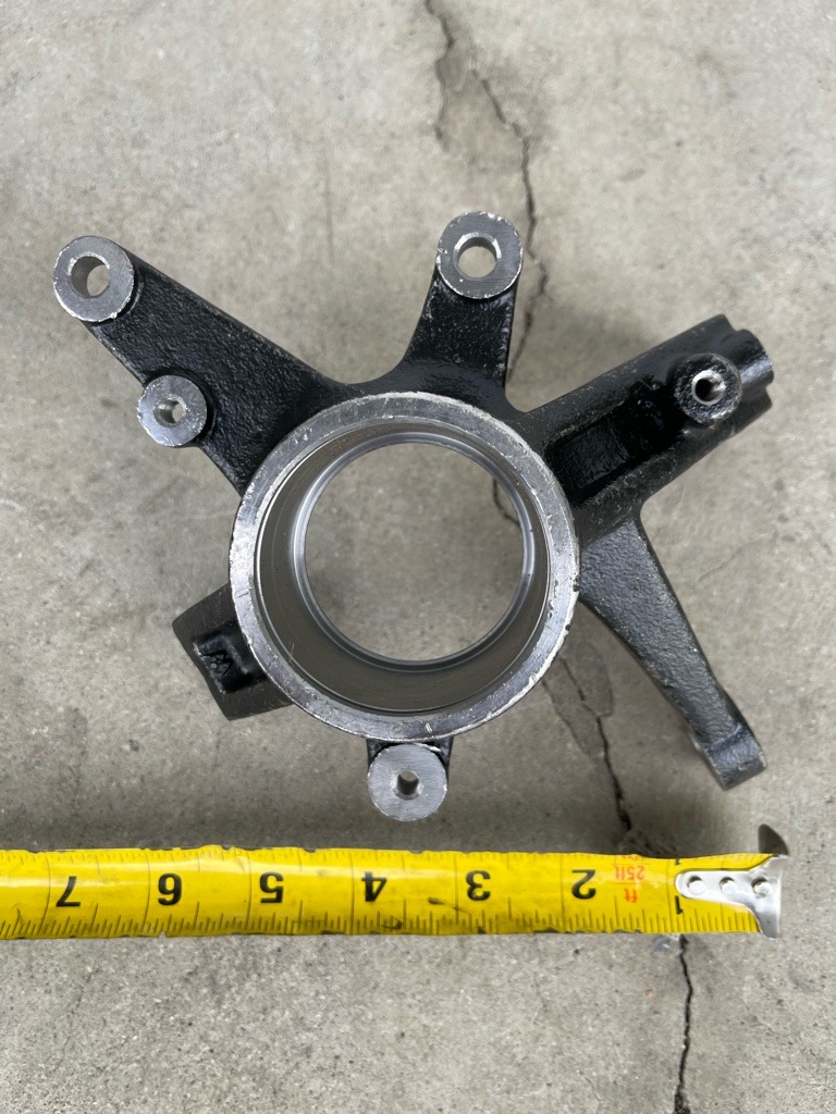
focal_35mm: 26
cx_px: 418
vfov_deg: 67.3
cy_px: 557
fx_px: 837
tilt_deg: -73.1
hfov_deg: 53.1
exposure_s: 1/311
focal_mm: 5.1
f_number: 1.6
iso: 32
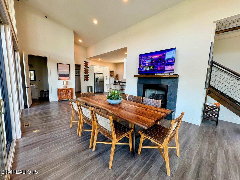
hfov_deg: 102.1
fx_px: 97
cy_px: 90
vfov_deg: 85.7
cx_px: 120
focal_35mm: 14
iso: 200
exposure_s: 1/120
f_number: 2.2
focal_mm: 2.22
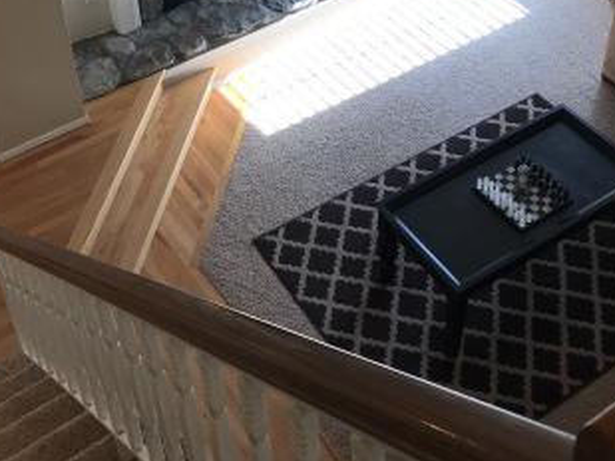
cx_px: 293
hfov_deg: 33.2
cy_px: 4
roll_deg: +2.5
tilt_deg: -38.4
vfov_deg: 24.2
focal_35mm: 58
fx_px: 1031
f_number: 1.8
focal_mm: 3.99
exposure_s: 1/120
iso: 32
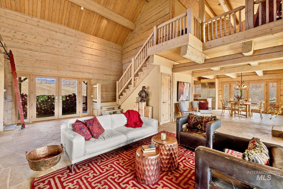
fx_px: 118
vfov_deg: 77.3
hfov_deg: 100.4
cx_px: 142
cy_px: 94
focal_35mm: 15
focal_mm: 10
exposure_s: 1/4
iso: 200
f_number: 9
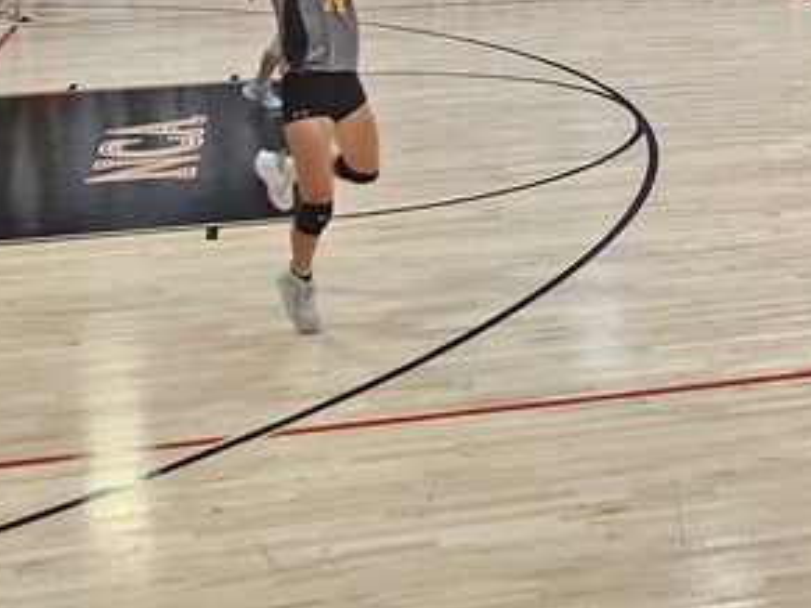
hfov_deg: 23.0
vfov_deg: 17.6
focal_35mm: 81
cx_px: 847
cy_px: -56
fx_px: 1897
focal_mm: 5.4
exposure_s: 1/170
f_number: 1.8
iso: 400
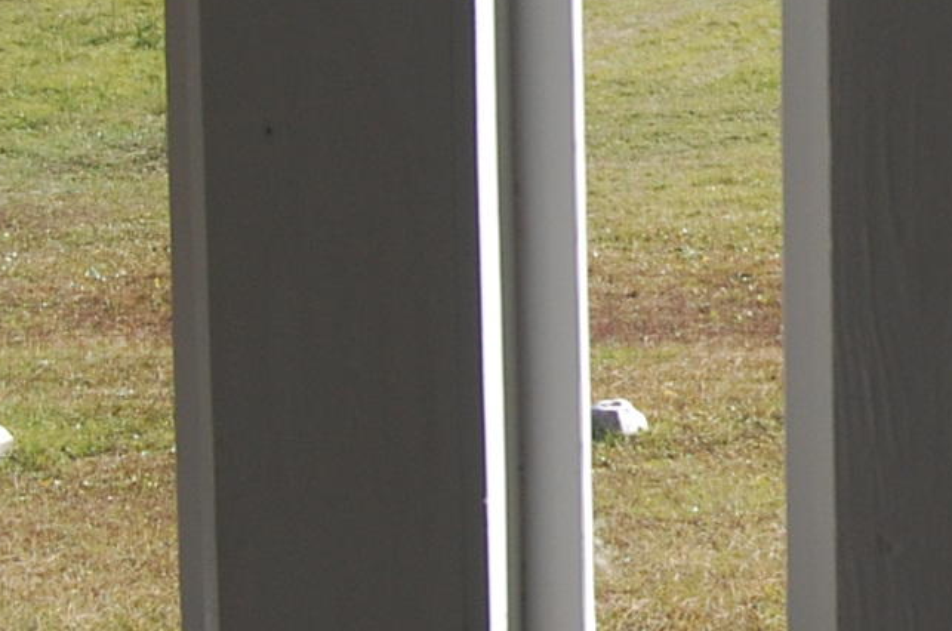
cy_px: -62
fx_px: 4170
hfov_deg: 12.5
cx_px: 1315
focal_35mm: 158
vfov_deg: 8.6
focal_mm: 30
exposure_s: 1/250
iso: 360
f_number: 10
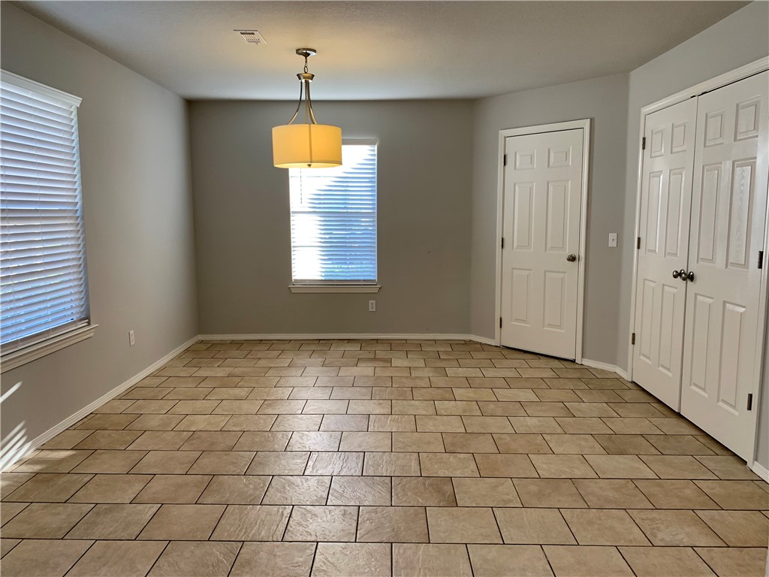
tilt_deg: -6.2
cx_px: 384
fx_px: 578
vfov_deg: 53.1
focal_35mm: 26
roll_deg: -0.2
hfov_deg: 67.3
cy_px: 288
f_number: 1.8
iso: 64
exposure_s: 1/120
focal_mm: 4.25
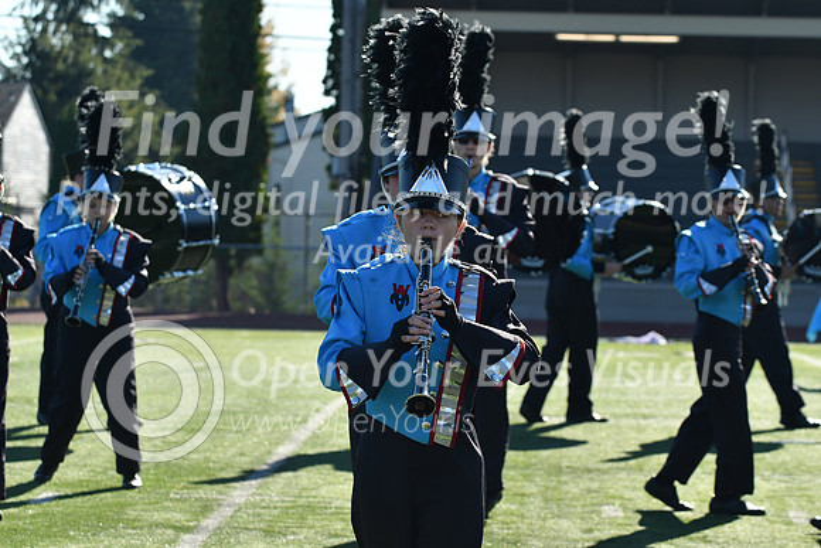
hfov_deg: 13.4
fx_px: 3490
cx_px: 410
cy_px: 274
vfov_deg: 9.0
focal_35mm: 153
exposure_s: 1/800
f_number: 5.6
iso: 250
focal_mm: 102
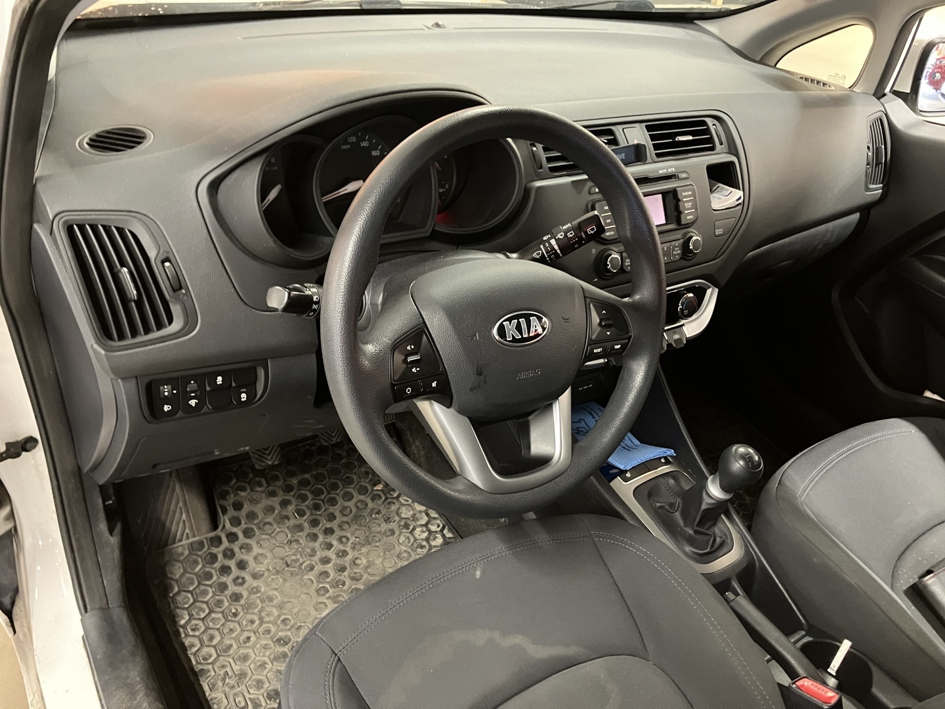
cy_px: 354
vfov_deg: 49.7
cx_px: 472
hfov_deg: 63.4
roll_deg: -7.5
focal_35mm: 28
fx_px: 764
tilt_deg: -33.0
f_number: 1.8
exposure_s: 1/20
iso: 640
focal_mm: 3.99
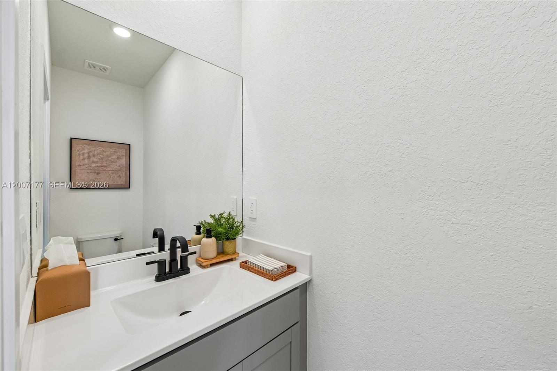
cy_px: 186
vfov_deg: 81.2
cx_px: 278
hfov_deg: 104.3
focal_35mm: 14
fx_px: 217
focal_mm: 14
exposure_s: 1/13
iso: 200
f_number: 9
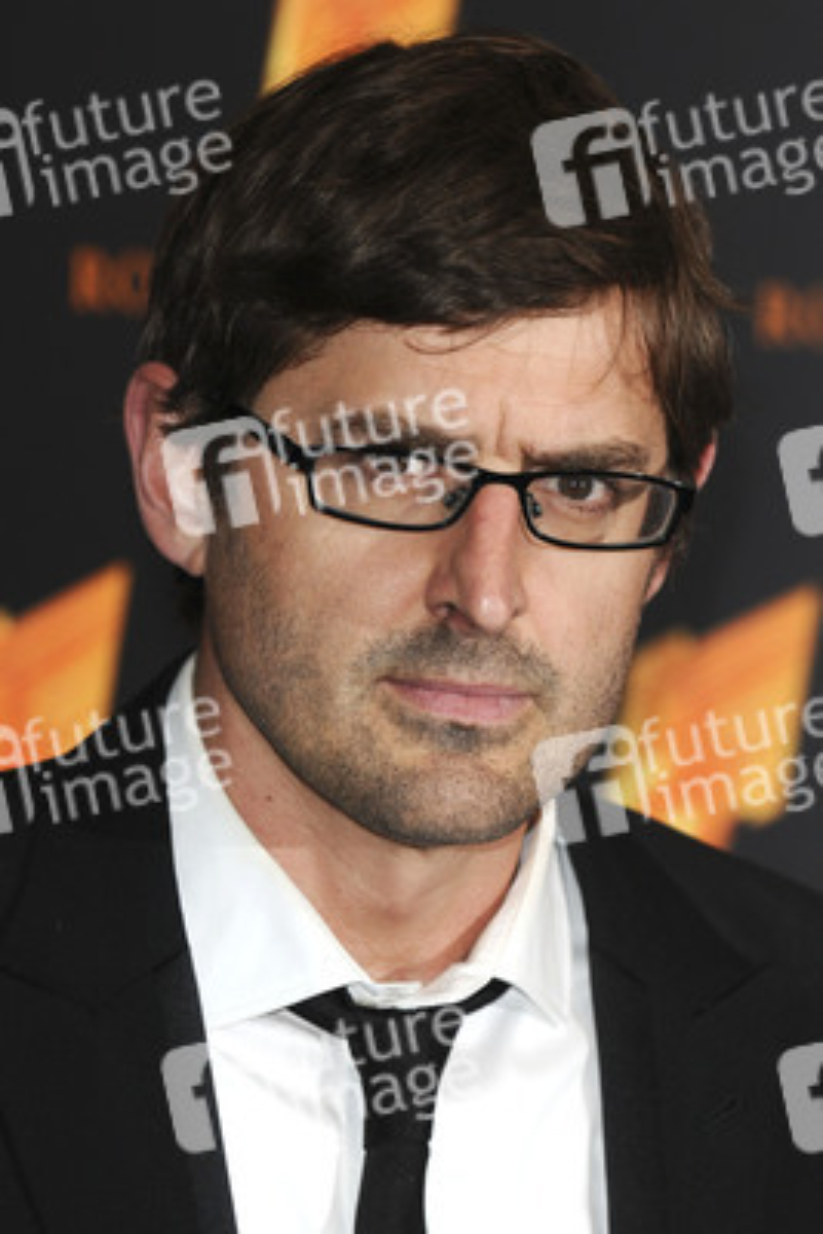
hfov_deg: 5.2
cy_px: 617
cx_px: 412
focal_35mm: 262
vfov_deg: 7.8
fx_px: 8993
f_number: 4.5
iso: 400
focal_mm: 175
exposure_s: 1/160
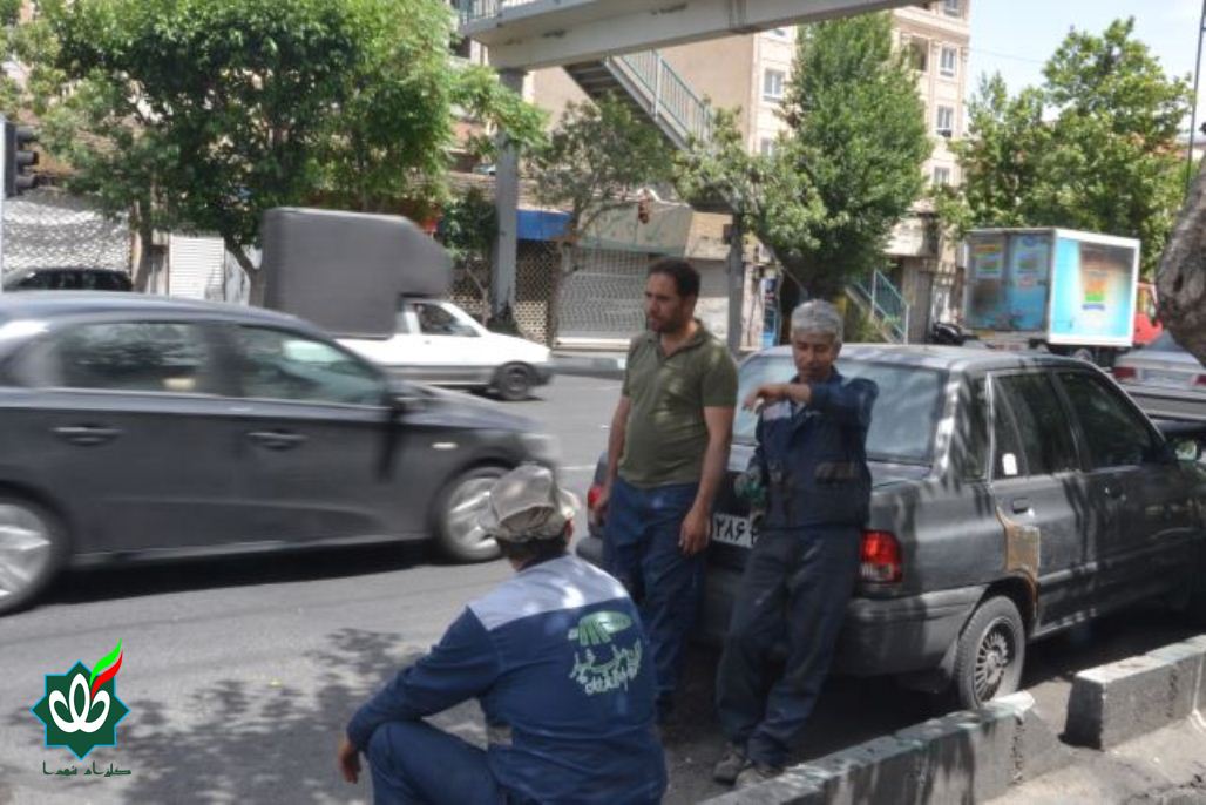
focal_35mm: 36
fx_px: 1206
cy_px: 402
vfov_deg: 36.9
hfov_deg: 53.1
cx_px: 603
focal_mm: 24
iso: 800
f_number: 25
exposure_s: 1/50
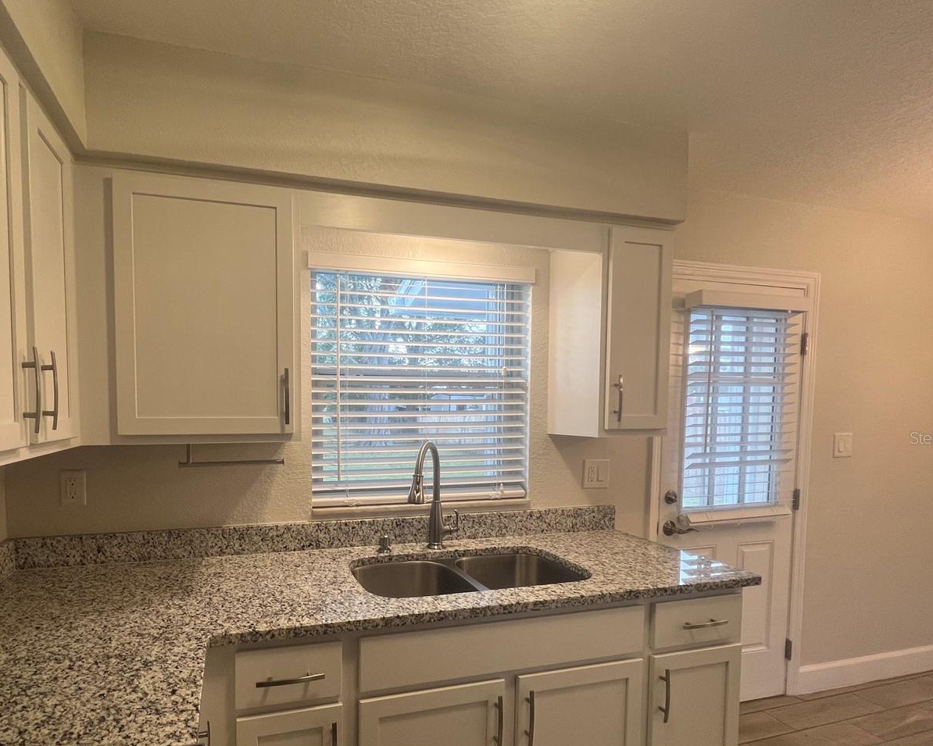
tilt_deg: -3.8
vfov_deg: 76.3
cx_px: 359
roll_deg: -0.4
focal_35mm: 17
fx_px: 469
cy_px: 437
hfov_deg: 88.1
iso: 125
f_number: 1.8
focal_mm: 1.57
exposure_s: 1/120
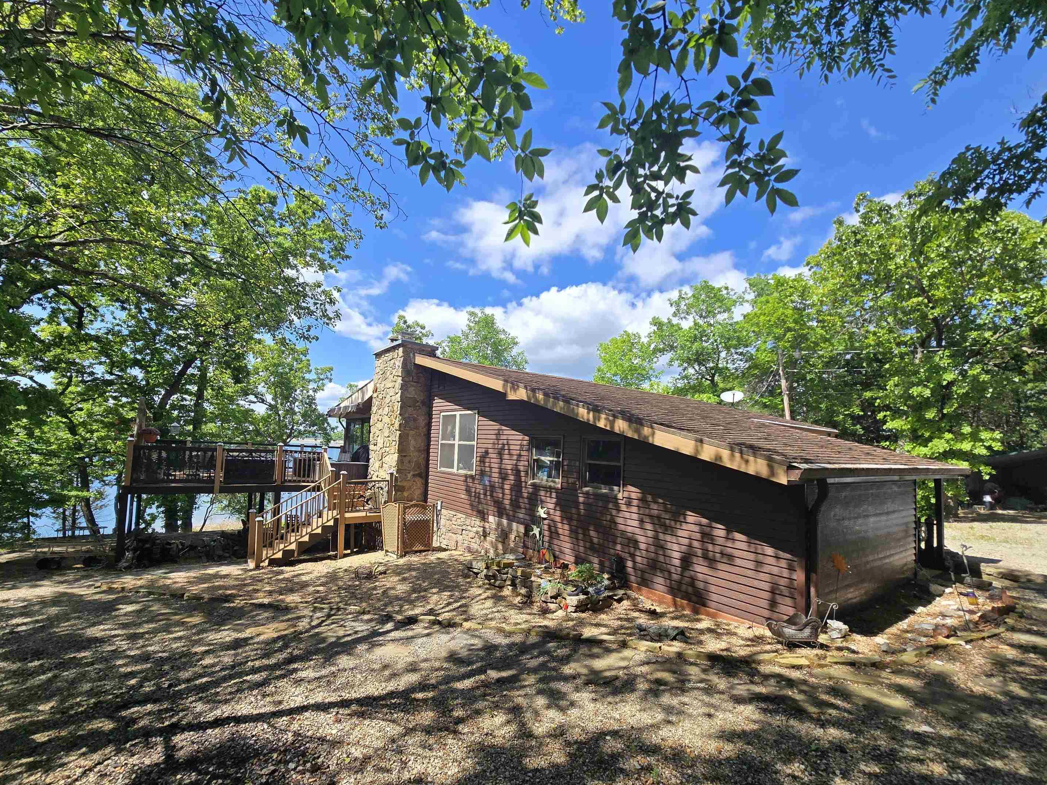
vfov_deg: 85.6
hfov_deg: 102.0
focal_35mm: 14
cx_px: 497
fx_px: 423
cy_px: 410
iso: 50
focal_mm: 2.2
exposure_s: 1/1580
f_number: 2.2
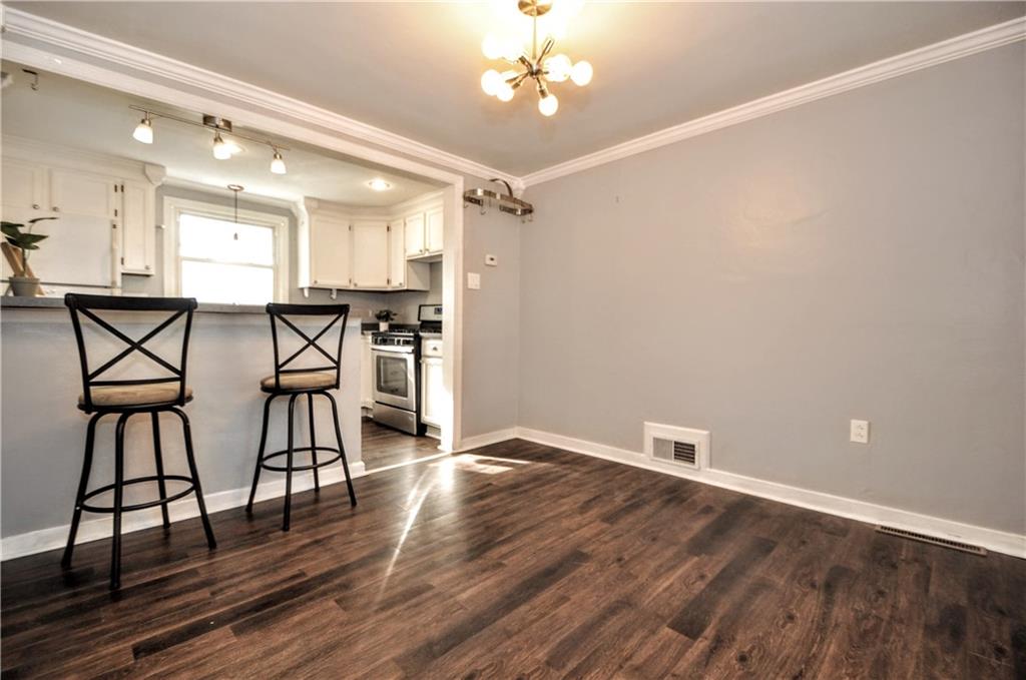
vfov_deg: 77.1
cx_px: 513
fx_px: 427
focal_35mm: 15
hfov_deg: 100.5
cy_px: 340
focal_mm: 10
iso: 400
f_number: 4.5
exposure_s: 1/80
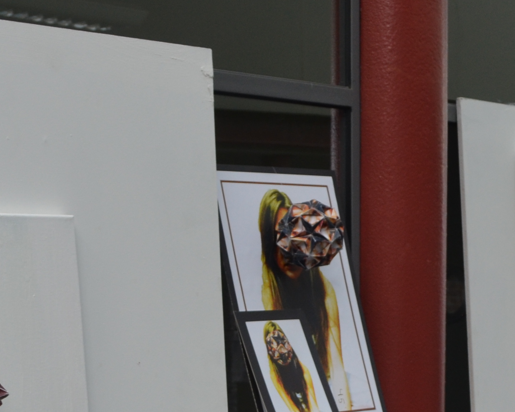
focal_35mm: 106
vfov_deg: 13.9
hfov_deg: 18.0
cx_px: 133
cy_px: 570
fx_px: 1616
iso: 360
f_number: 5.6
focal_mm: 22
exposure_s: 1/125
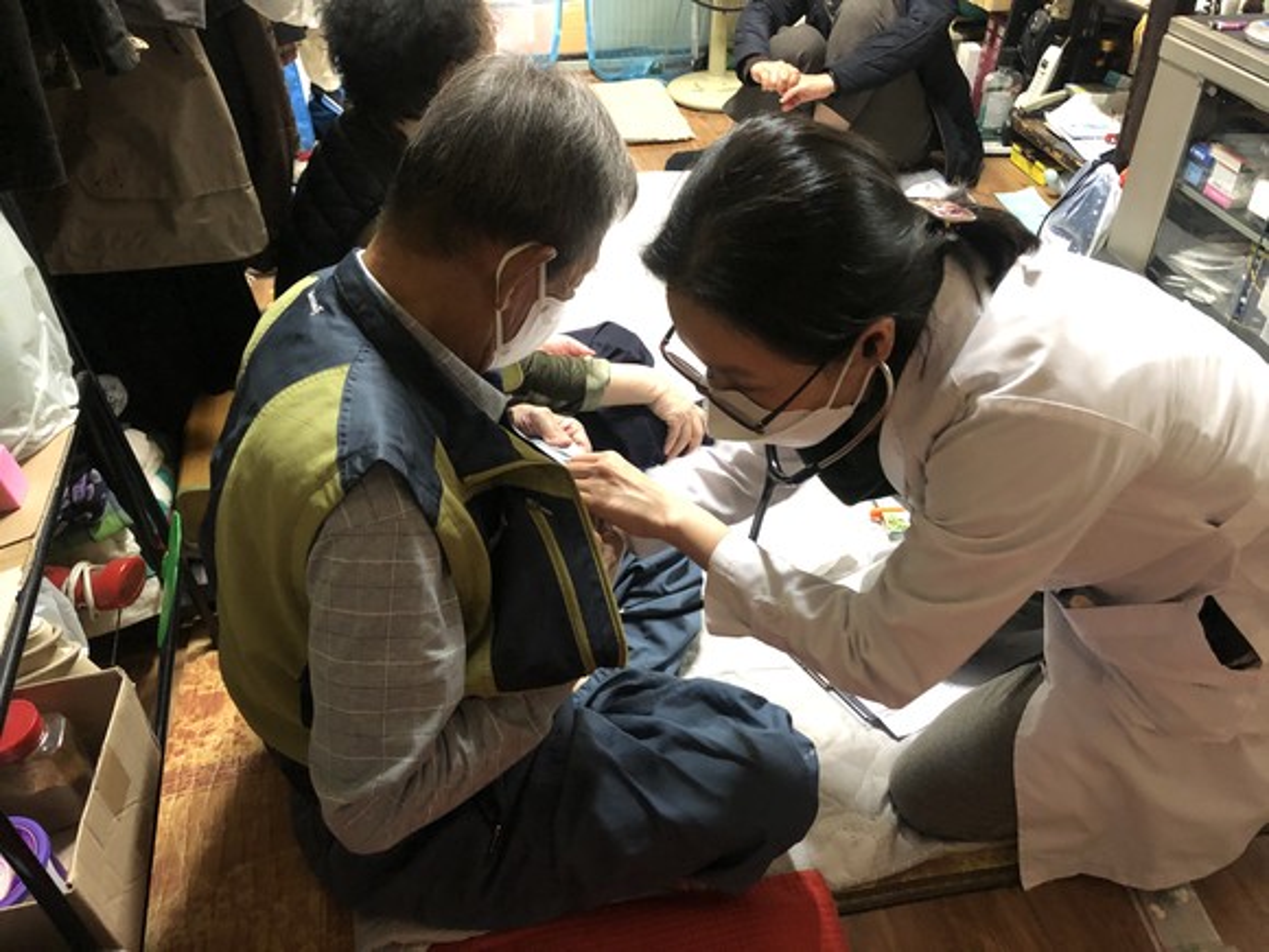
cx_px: 634
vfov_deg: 49.7
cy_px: 476
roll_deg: +2.2
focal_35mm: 28
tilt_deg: -35.8
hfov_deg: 63.4
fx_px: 1026
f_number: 1.8
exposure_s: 1/5
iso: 80
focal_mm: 4
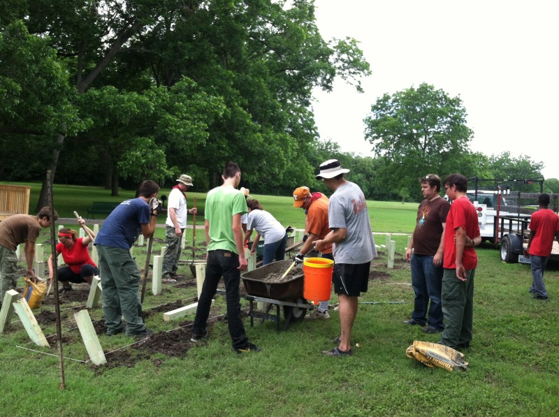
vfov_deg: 40.6
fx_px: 564
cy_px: 208
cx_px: 280
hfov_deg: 52.7
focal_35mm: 35
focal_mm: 3.85
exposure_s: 1/227
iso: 80
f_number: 2.8
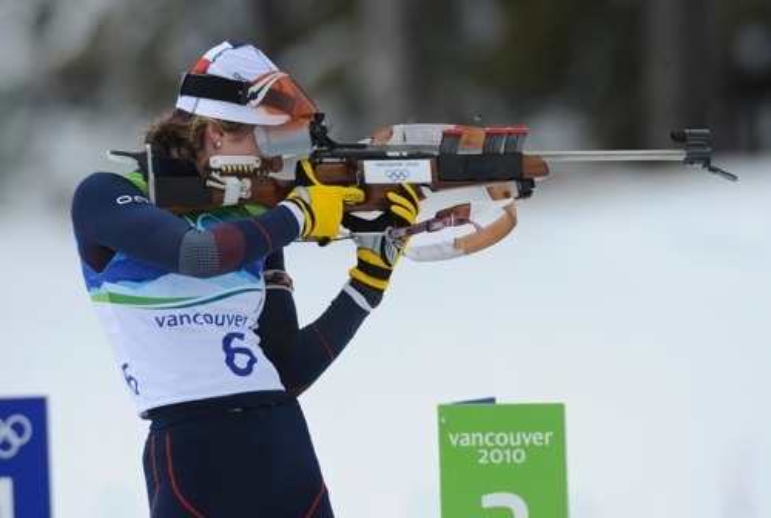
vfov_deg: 2.3
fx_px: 12881
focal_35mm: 600
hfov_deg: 3.4
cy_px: 259
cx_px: 386
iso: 500
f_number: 8
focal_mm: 600
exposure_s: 1/800
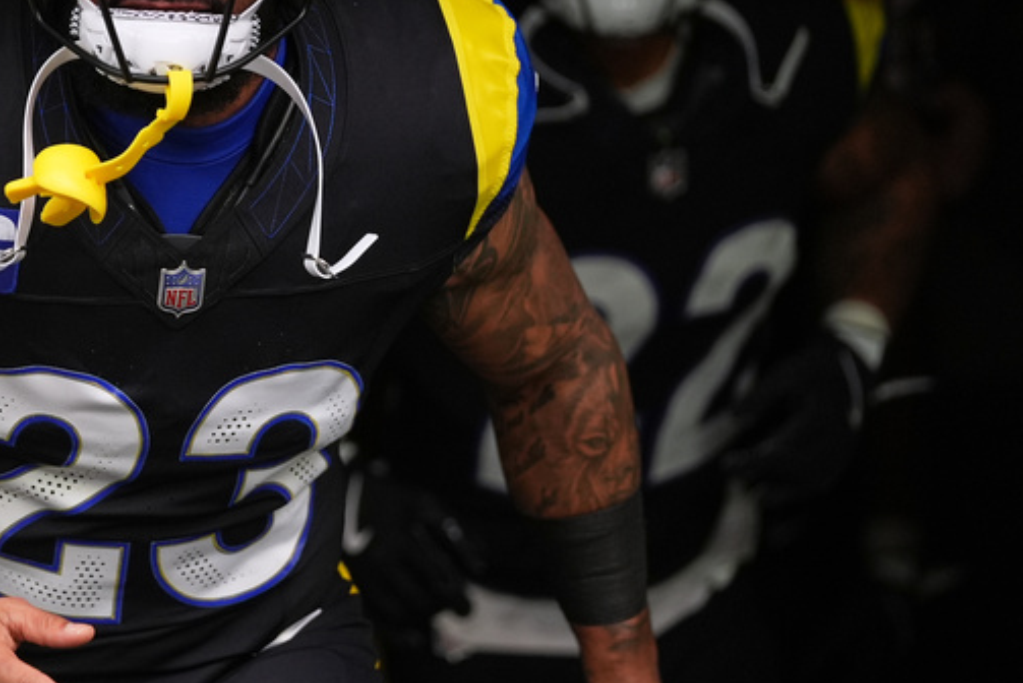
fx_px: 10008
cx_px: 191
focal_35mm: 352
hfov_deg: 5.8
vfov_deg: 3.9
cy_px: 219
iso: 1250
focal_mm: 173
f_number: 2.8
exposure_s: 1/3200
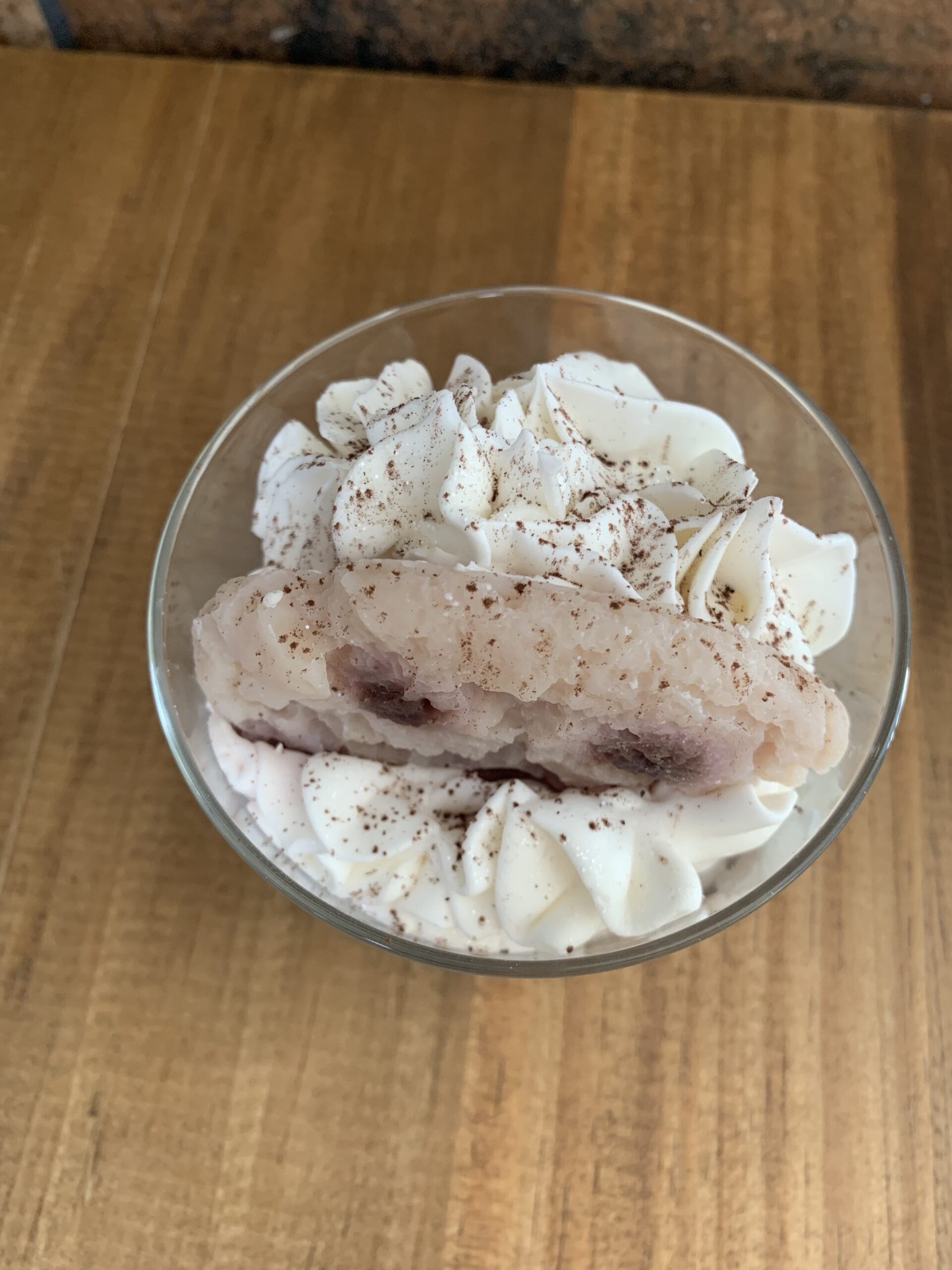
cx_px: 476
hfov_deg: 53.1
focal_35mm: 26
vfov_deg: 67.3
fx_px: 953
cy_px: 635
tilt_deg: -66.6
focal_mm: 4.25
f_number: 1.8
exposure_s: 1/74
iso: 100
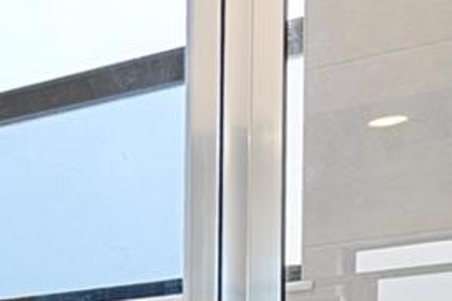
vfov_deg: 13.3
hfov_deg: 14.8
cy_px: 517
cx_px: -598
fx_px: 1179
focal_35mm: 94
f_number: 13
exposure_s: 1
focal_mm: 16
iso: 250
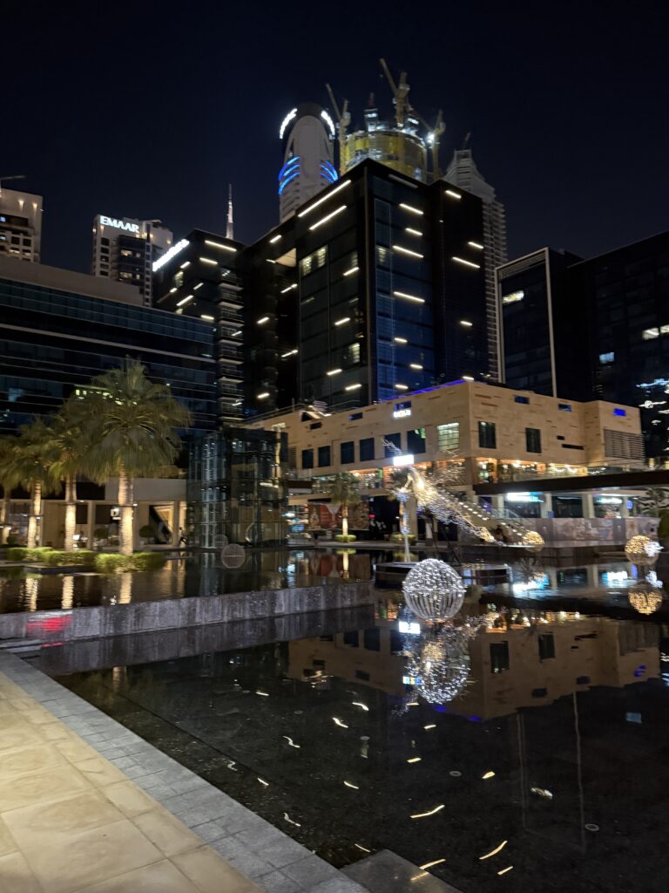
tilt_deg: +7.6
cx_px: 334
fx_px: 618
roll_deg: +0.2
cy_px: 446
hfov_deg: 56.8
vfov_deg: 71.6
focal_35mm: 24
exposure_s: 1/25
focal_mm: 6.76
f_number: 1.78
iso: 800
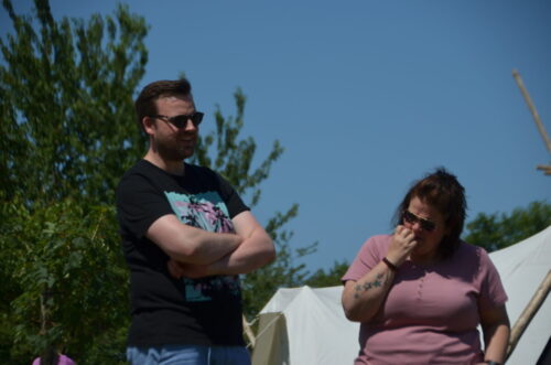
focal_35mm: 180
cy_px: 182
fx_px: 2749
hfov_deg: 11.4
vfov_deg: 7.6
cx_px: 276
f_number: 6
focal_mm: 120
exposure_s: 1/1250
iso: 100
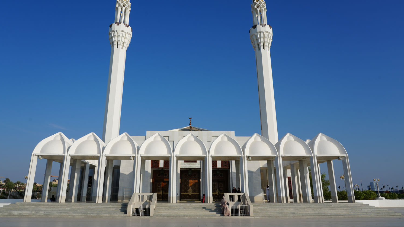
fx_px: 289
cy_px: 101
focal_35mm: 27
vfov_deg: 42.8
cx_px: 193
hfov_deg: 69.8
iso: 100
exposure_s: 1/320
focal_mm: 24
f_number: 10
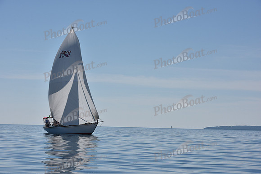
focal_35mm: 86
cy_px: 87
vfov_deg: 15.9
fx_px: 624
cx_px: 130
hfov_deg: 23.6
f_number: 9
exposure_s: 1/800
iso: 250
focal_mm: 86
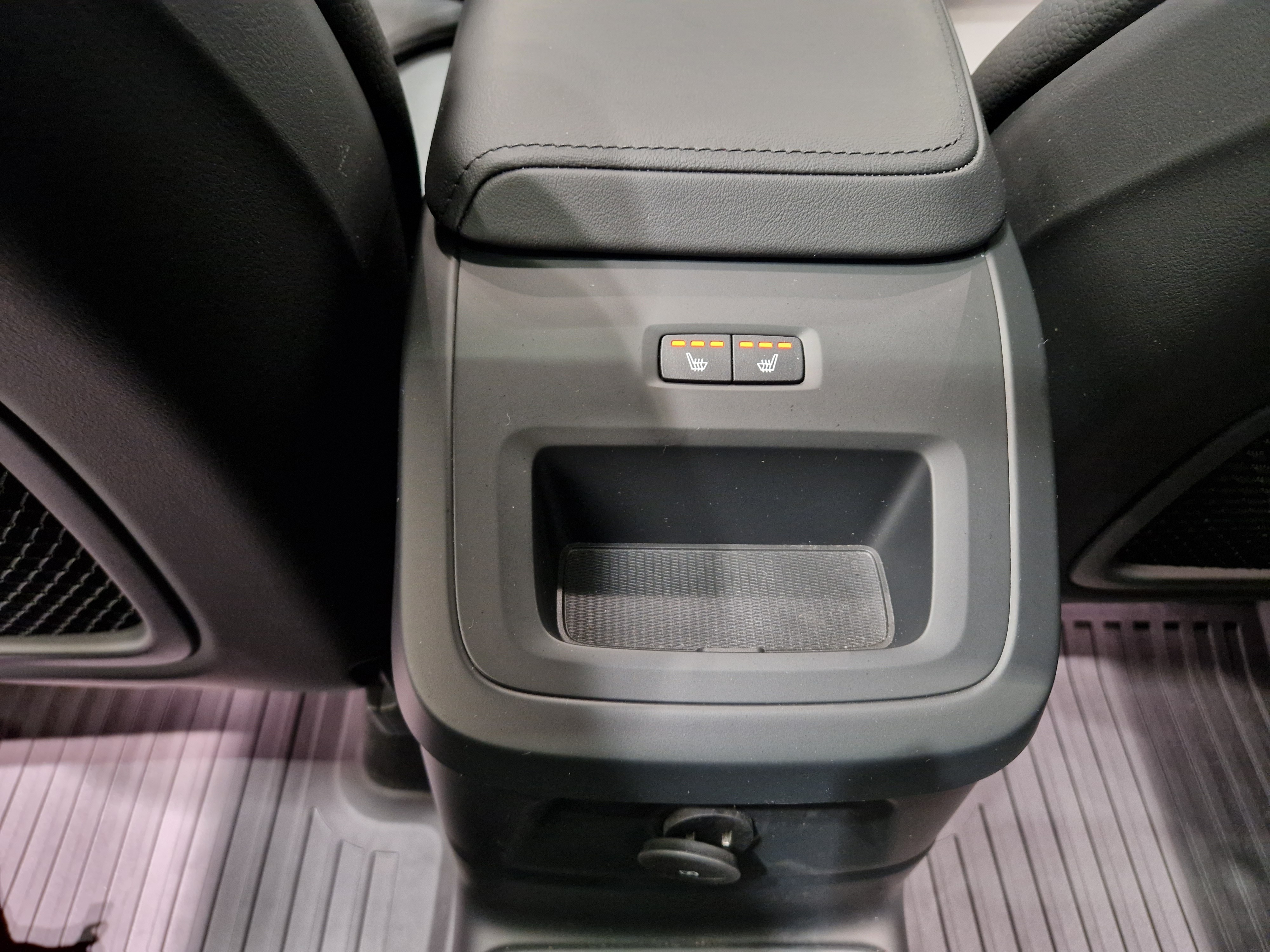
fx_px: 844
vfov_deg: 58.9
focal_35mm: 23
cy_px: 476
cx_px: 635
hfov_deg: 73.9
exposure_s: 1/25
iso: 640
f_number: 1.8
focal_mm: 5.4
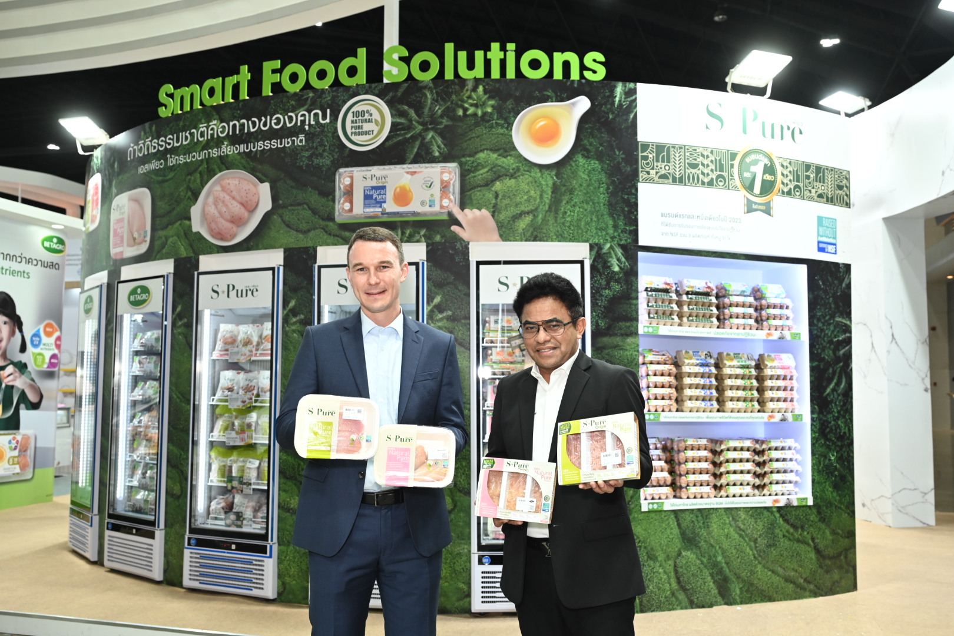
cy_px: 318
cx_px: 477
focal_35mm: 34
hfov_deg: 56.5
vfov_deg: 39.4
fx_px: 888
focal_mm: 33.5
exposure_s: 1/250
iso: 1250
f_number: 4.5
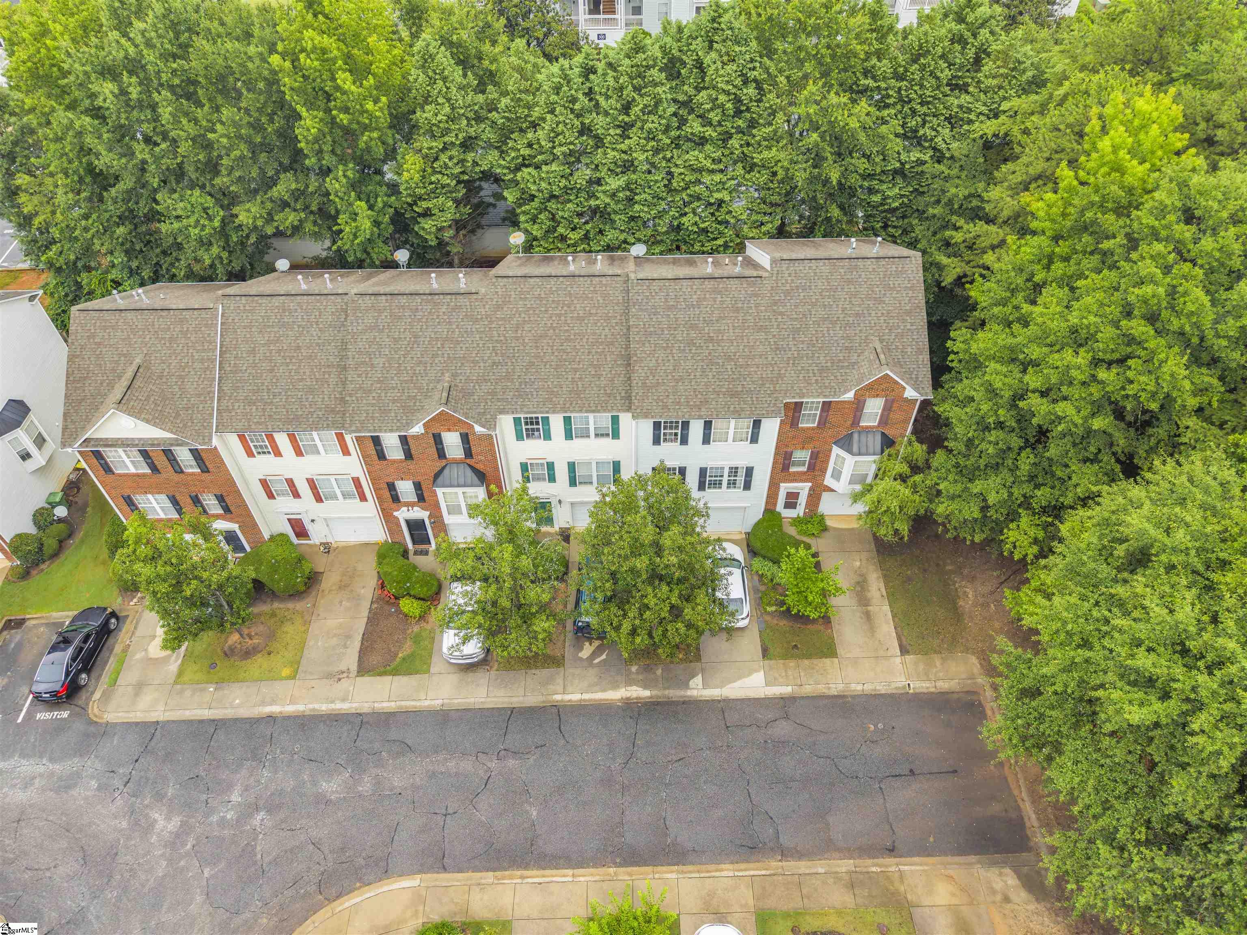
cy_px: 468
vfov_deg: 56.8
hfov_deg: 71.6
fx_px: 865
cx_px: 624
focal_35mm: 24
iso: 200
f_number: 1.8
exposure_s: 1/320
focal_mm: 8.67
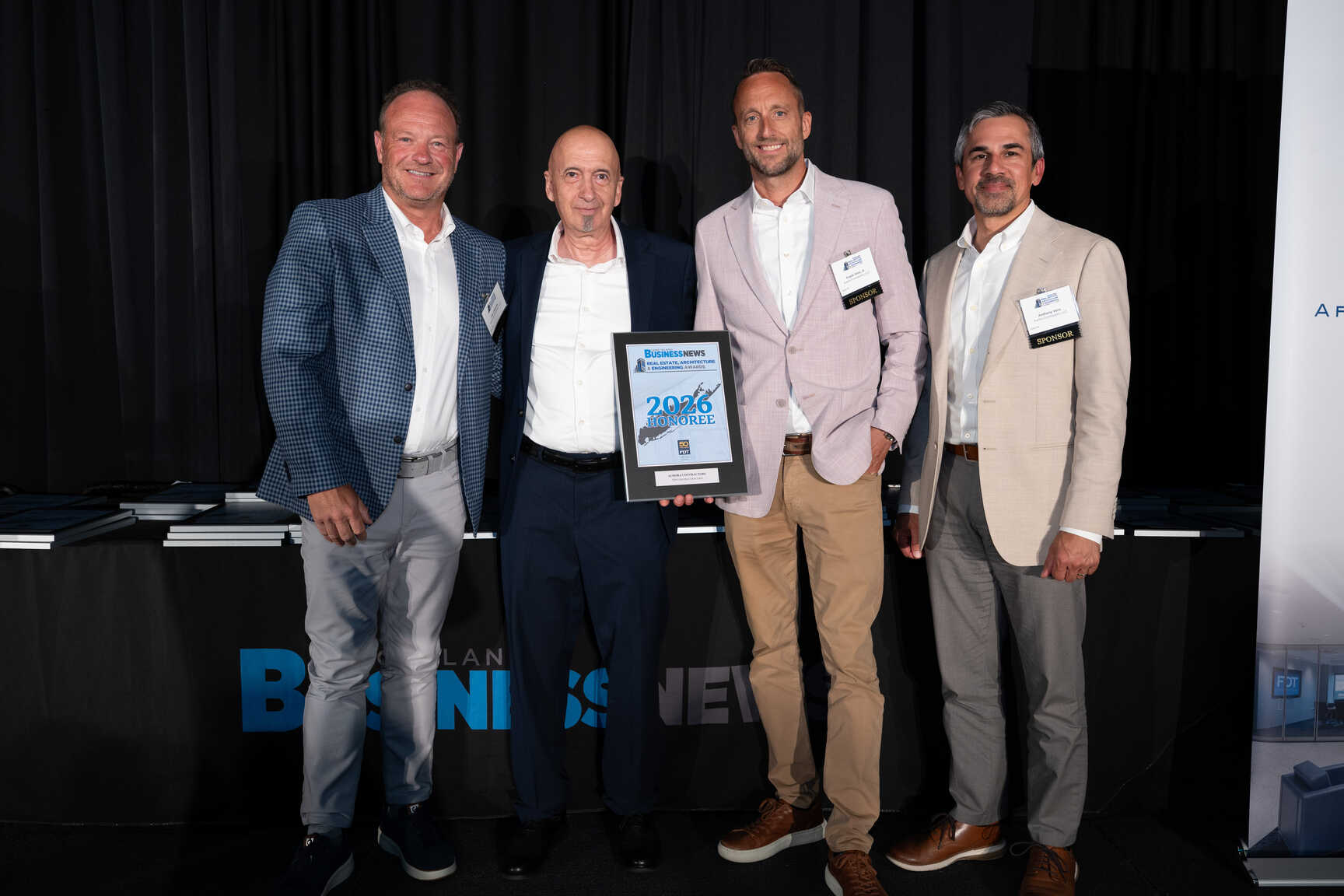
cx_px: 672
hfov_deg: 61.9
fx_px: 1120
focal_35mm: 30
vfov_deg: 43.6
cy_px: 448
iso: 1000
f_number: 5.6
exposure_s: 1/100
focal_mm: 30
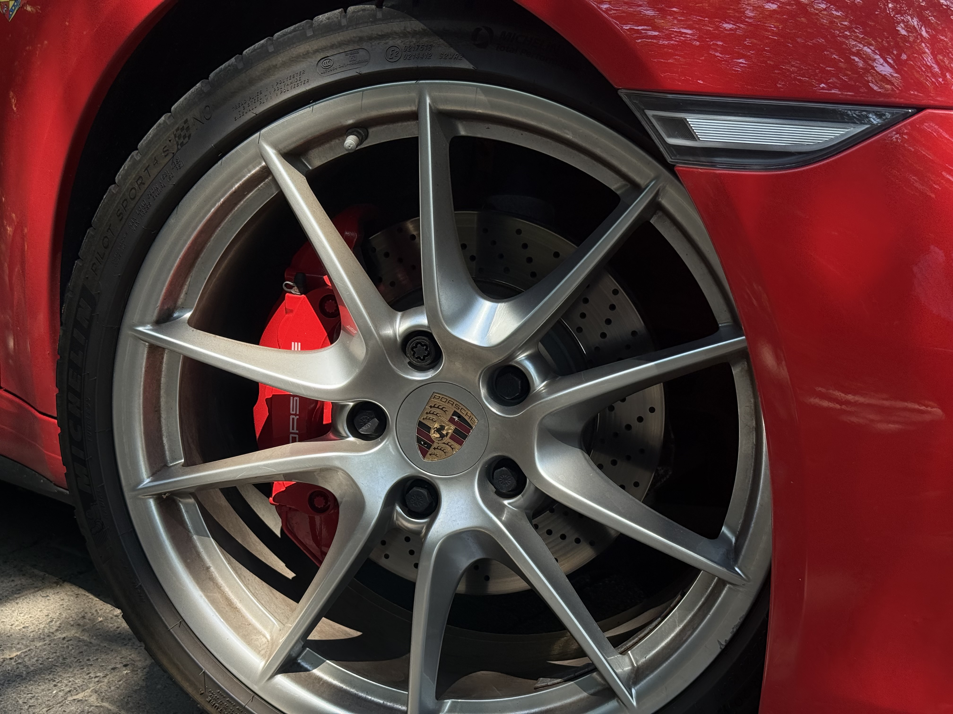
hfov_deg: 39.7
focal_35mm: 48
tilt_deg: -13.7
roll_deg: -1.4
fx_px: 1321
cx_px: 476
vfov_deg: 30.3
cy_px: 357
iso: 100
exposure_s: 1/975
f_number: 1.78
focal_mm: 6.76
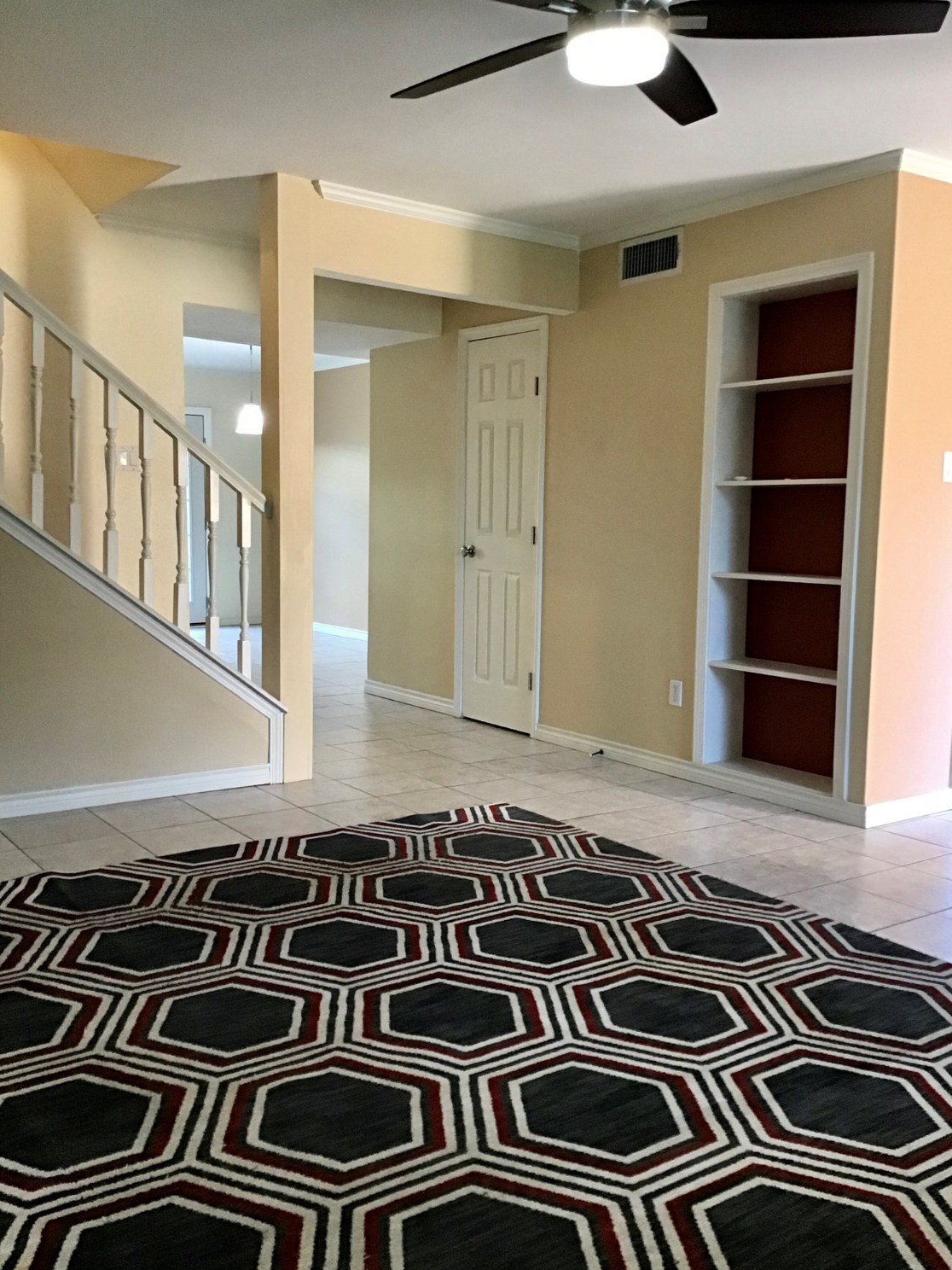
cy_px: 626
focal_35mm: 32
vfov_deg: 56.8
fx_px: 1173
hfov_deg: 44.2
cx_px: 489
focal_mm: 3.3
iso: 125
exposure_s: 1/30
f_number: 2.4
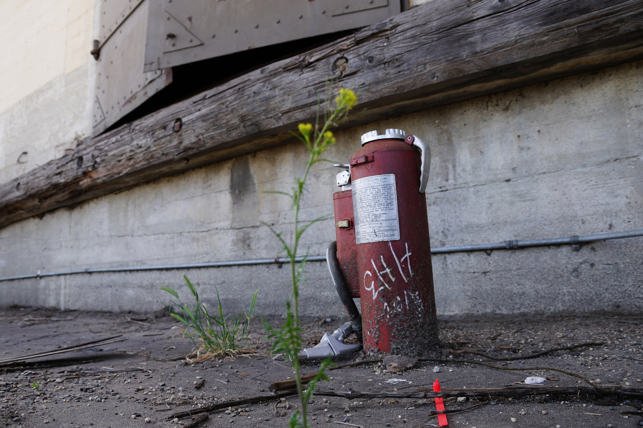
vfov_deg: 47.9
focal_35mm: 27
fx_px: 482
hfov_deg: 67.4
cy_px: 214
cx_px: 322
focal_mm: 18
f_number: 5.6
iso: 100
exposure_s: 1/125
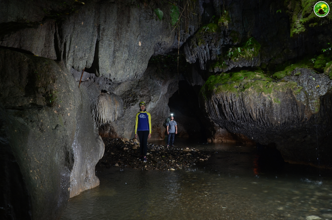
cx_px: 166
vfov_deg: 41.5
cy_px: 110
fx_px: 290
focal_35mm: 32
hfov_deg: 59.6
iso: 400
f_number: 9
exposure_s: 1/5
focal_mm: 21
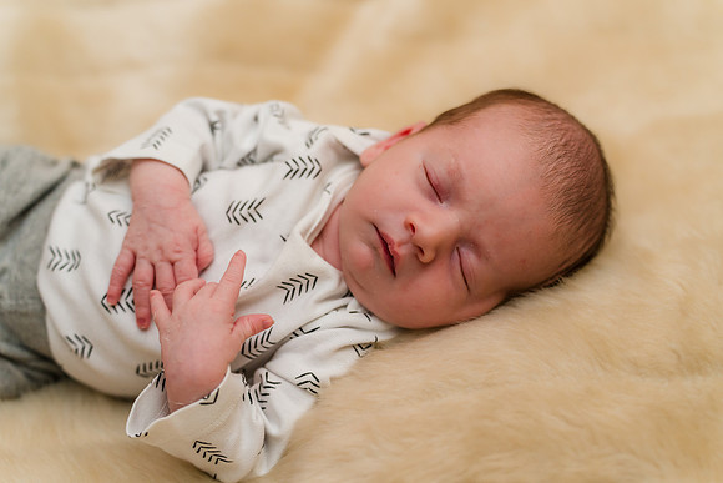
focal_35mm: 69
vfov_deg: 19.7
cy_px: 242
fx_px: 1386
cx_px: 362
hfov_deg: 29.2
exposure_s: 1/500
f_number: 2.8
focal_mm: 69
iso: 800
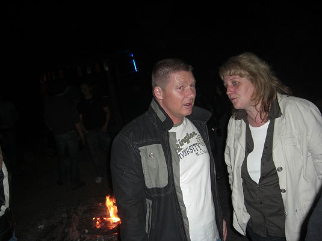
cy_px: 120
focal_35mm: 38
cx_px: 161
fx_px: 353
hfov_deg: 49.0
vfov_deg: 37.7
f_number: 2.8
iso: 200
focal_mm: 7.9
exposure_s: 1/60
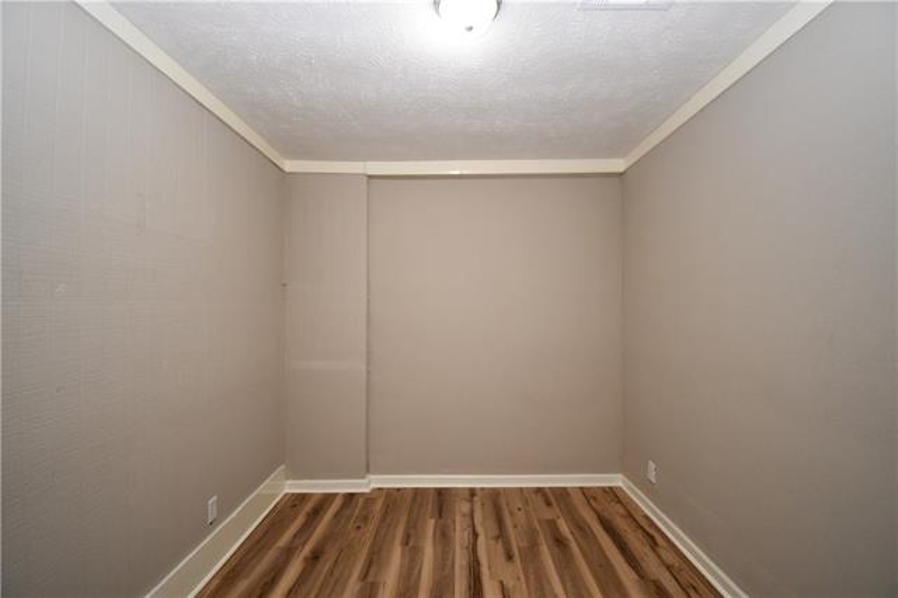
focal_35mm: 15
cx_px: 449
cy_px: 299
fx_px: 374
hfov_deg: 100.4
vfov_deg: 77.3
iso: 1400
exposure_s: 1/60
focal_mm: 10
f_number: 4.5
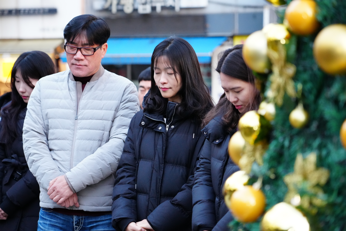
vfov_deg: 13.4
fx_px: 980
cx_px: 173
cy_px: 116
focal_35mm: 102
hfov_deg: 20.0
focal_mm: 102
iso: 6400
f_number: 4
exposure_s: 1/200
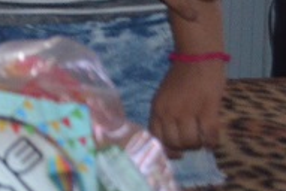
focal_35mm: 169
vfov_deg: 7.8
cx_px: -213
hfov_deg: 11.4
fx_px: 1345
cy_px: -182
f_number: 4
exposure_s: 1/60
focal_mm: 24
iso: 2800
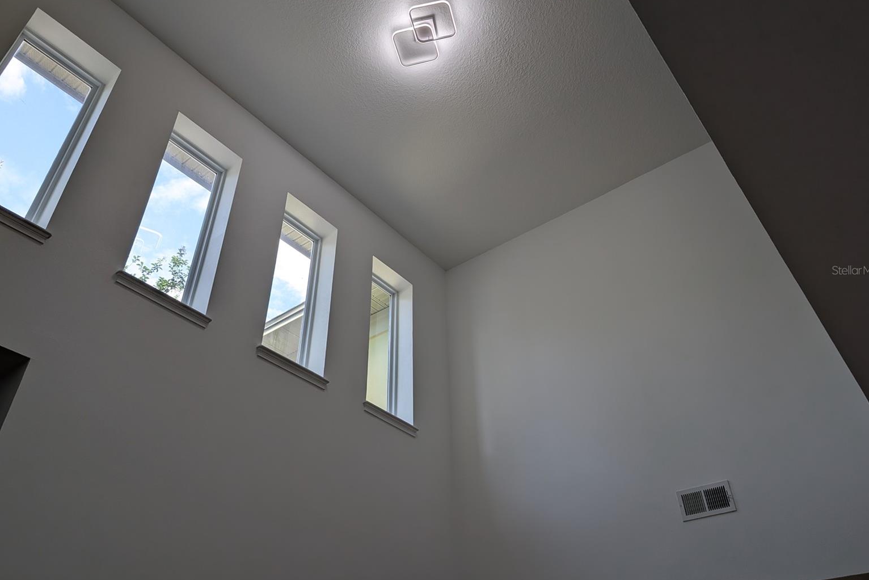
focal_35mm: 26
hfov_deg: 69.4
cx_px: 433
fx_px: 628
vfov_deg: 49.5
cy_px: 270
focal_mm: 6.9
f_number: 1.68
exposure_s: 1/187
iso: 22
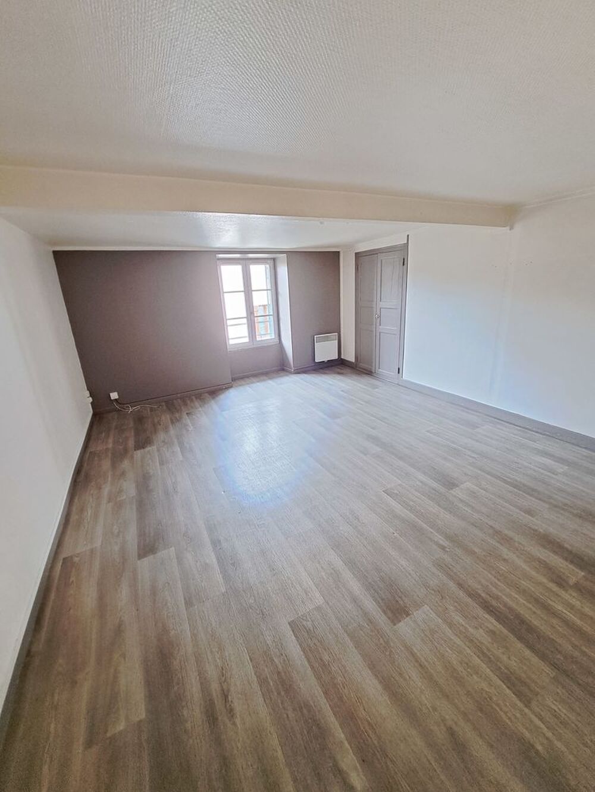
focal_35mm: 13
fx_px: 298
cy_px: 396
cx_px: 298
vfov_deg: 106.2
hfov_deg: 89.9
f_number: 2.2
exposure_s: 1/33
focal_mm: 1.74
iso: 200
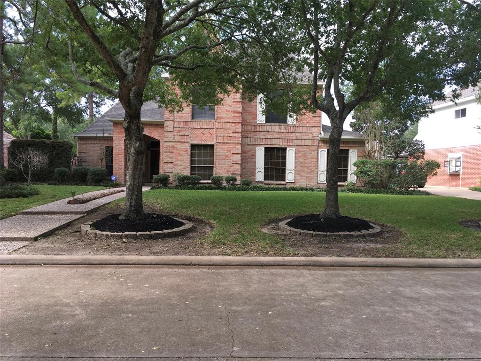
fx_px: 403
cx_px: 240
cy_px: 180
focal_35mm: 29
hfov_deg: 61.7
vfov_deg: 48.2
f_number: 2.2
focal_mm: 4.15
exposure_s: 1/285
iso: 25
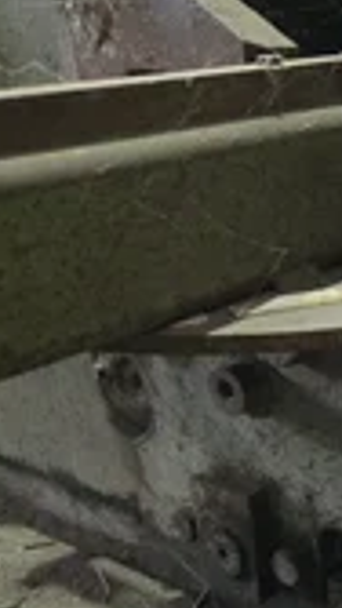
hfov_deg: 17.2
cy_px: 415
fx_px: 967
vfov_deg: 34.5
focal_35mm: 60
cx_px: 575
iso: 1000
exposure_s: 1/60
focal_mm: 5.4
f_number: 1.8
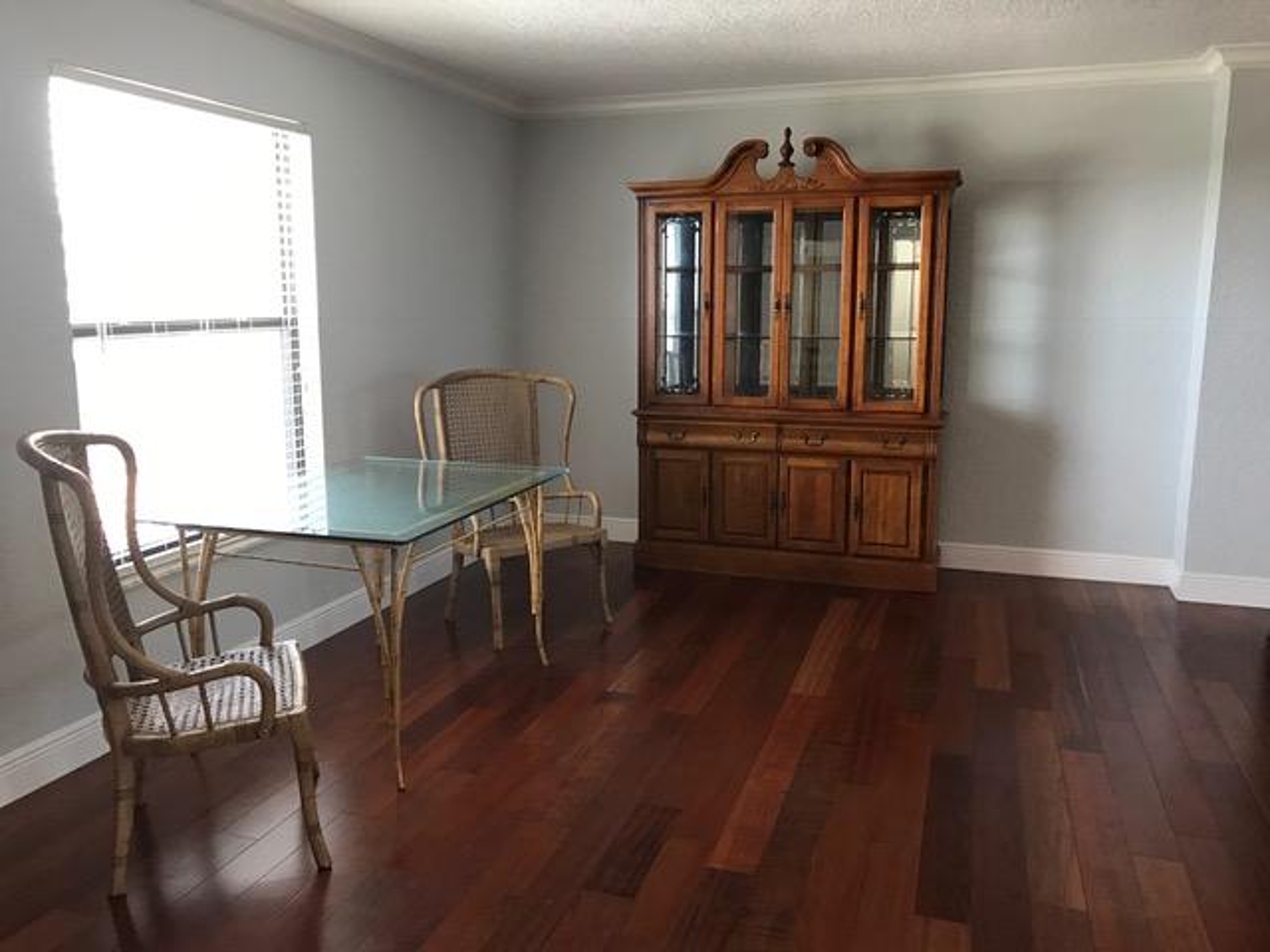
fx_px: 1027
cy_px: 476
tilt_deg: -10.7
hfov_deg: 63.4
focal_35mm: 28
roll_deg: +0.8
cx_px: 635
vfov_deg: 49.7
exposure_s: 1/24
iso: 40
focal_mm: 3.99
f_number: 1.8
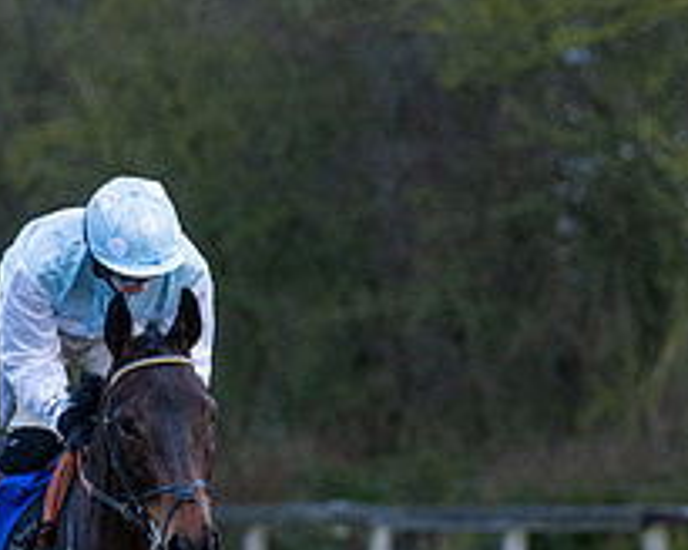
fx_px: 12604
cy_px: 537
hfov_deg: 3.1
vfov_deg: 2.5
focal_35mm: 619
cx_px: 186
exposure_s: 1/500
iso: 800
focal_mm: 200
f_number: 4
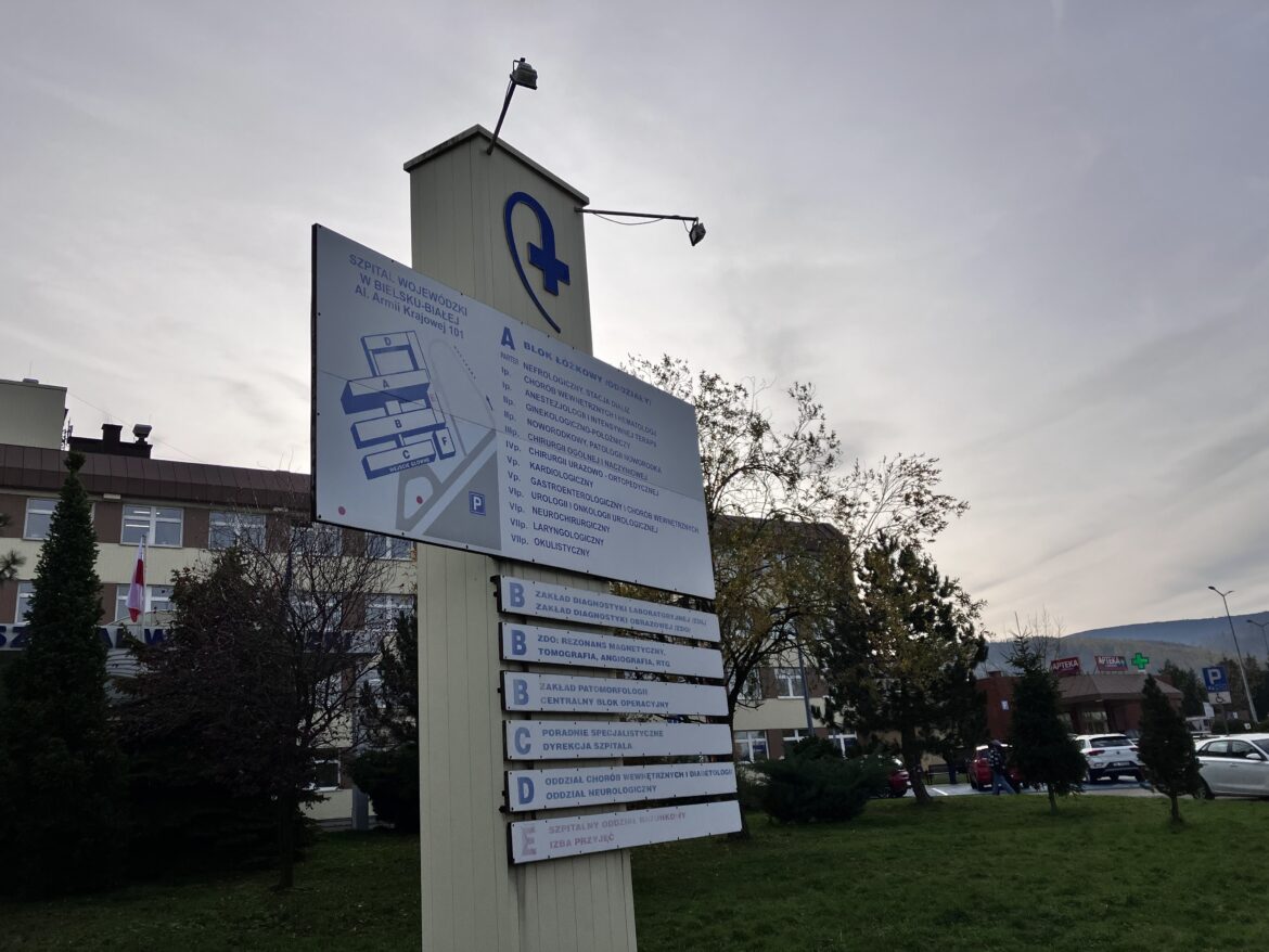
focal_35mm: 28
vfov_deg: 49.8
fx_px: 1027
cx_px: 634
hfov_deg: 63.4
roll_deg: +3.7
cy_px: 476
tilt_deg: +17.8
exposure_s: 1/8130
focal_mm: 3.99
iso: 32
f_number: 1.8
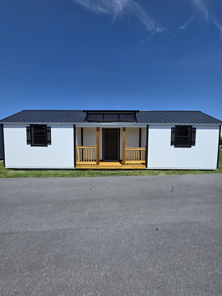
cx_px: 111
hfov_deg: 89.9
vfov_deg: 106.2
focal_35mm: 13
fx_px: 111
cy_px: 148
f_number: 1.9
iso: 40
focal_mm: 2.2
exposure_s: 1/3143
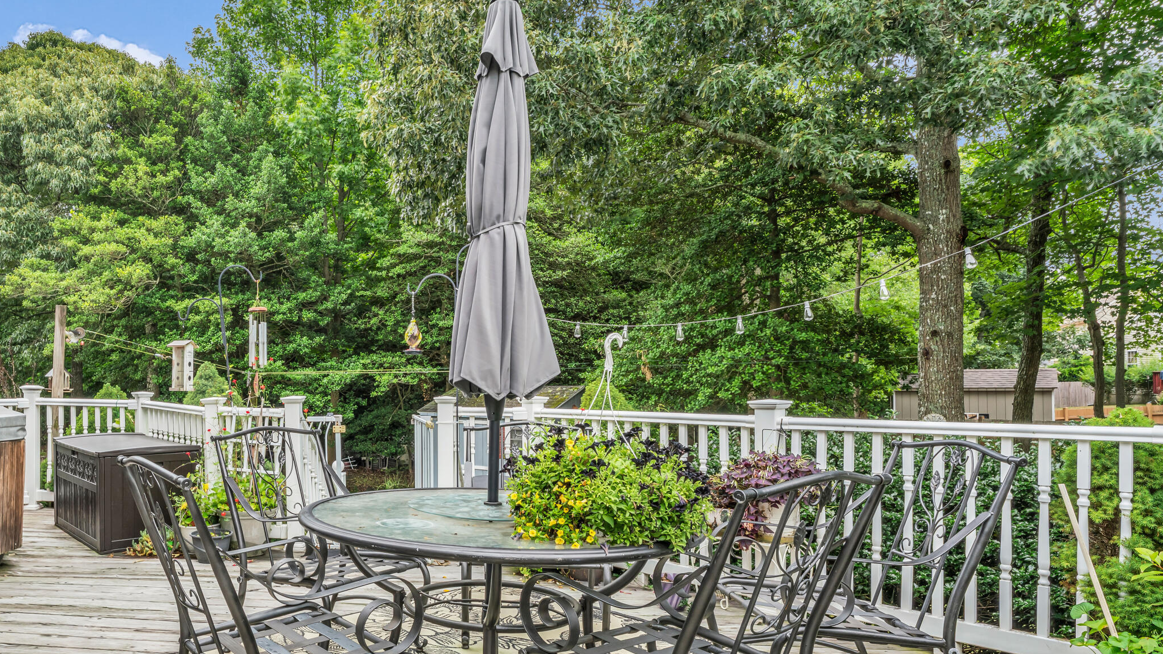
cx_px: 347
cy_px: 374
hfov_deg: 68.9
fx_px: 802
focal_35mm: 26
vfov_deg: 44.3
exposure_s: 1/40
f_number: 13
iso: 400
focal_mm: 17
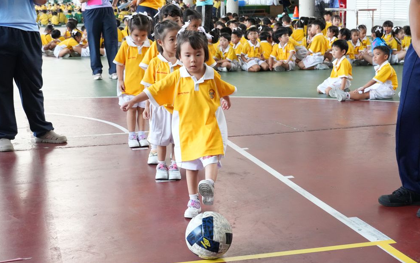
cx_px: 209
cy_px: 131
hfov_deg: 33.0
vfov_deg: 21.0
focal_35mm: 62
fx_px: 710
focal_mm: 40
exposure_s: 1/500
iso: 4000
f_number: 5.6
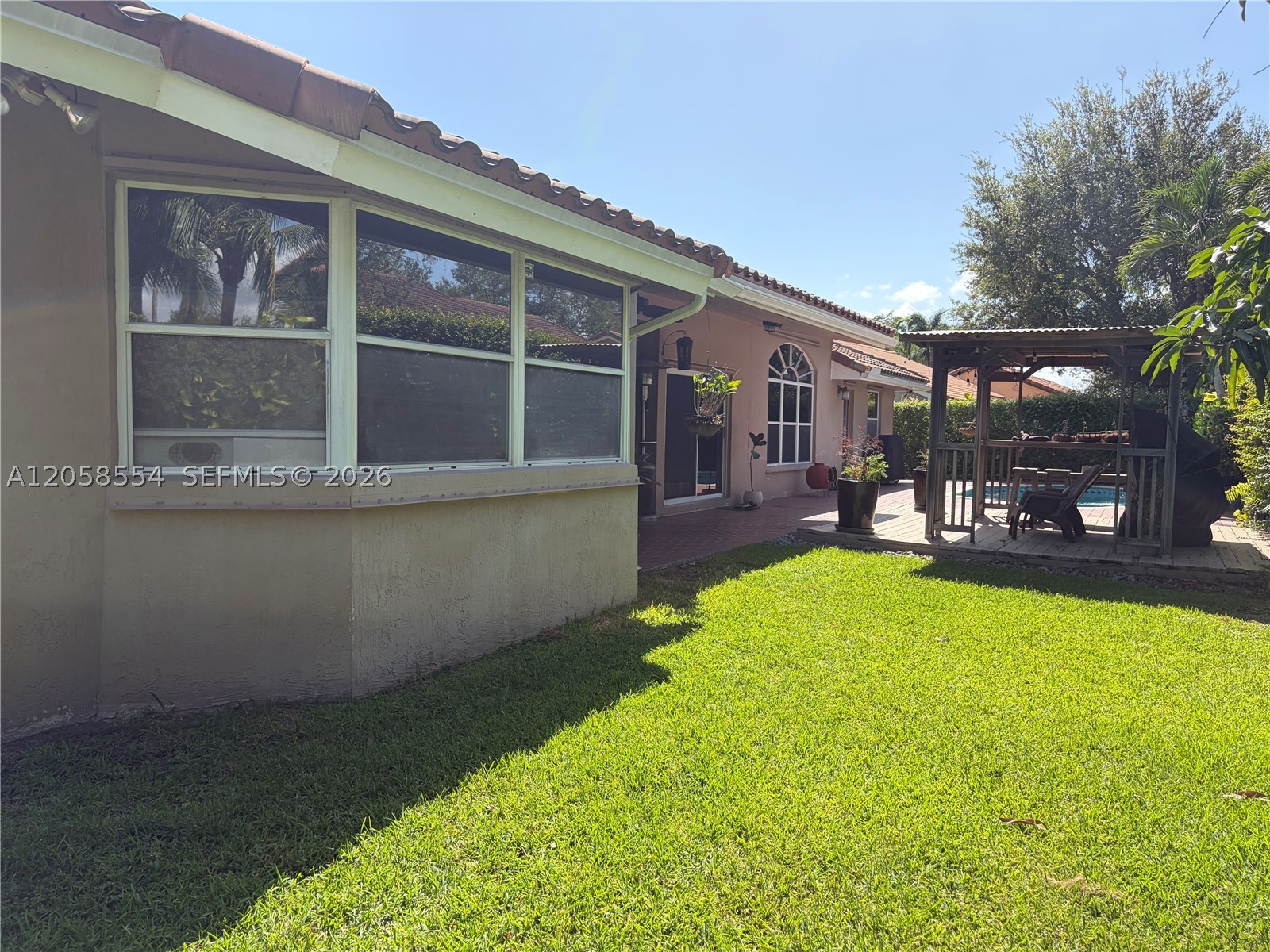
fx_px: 954
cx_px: 635
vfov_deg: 53.1
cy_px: 476
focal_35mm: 26
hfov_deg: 67.3
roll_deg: -1.2
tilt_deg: +1.0
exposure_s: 1/2283
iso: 64
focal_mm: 5.96
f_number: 1.6
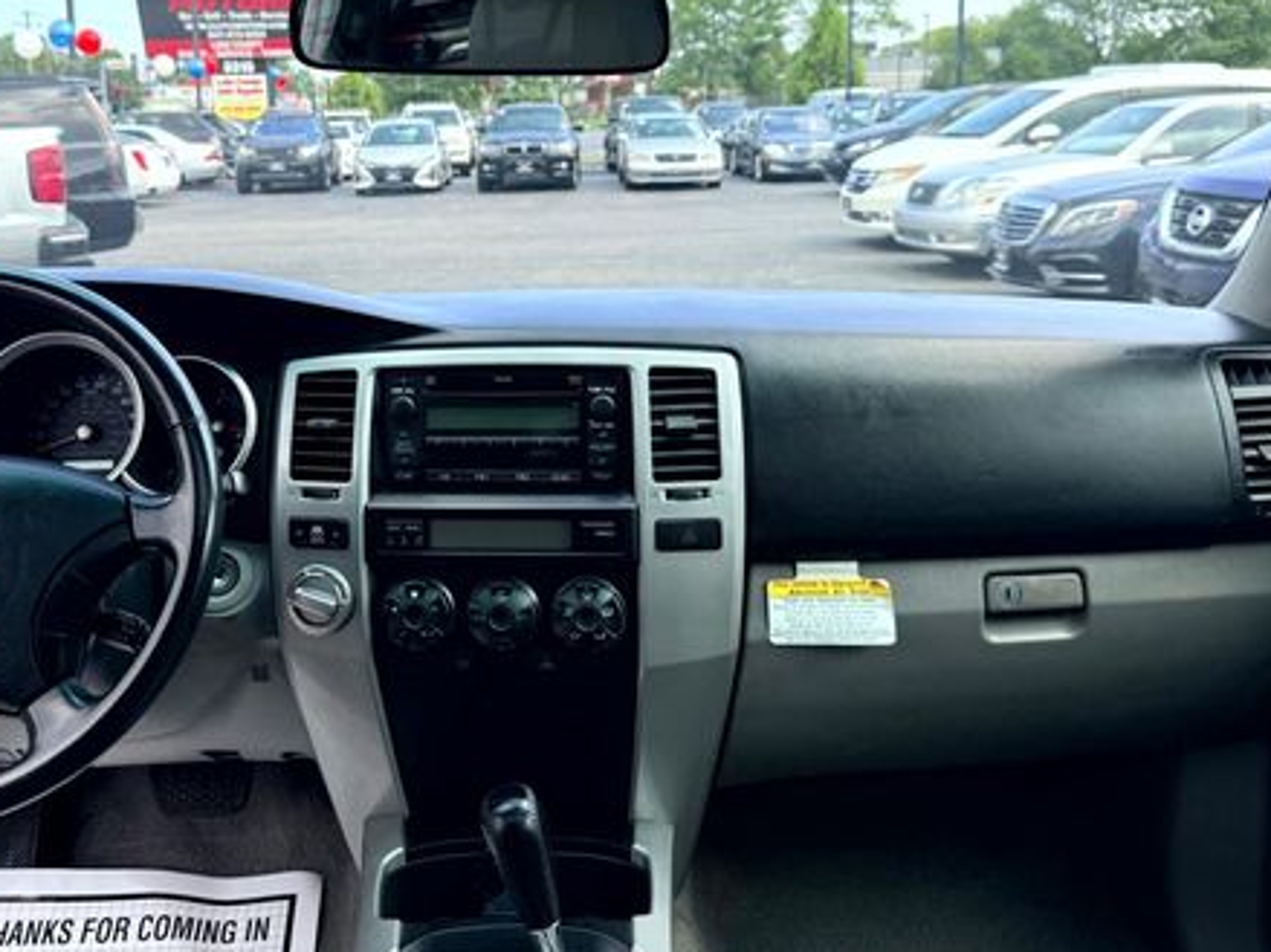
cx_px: 515
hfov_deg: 52.3
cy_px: 339
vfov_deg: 40.3
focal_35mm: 35
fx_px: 1285
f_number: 1.78
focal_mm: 6.76
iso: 100
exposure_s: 1/1139
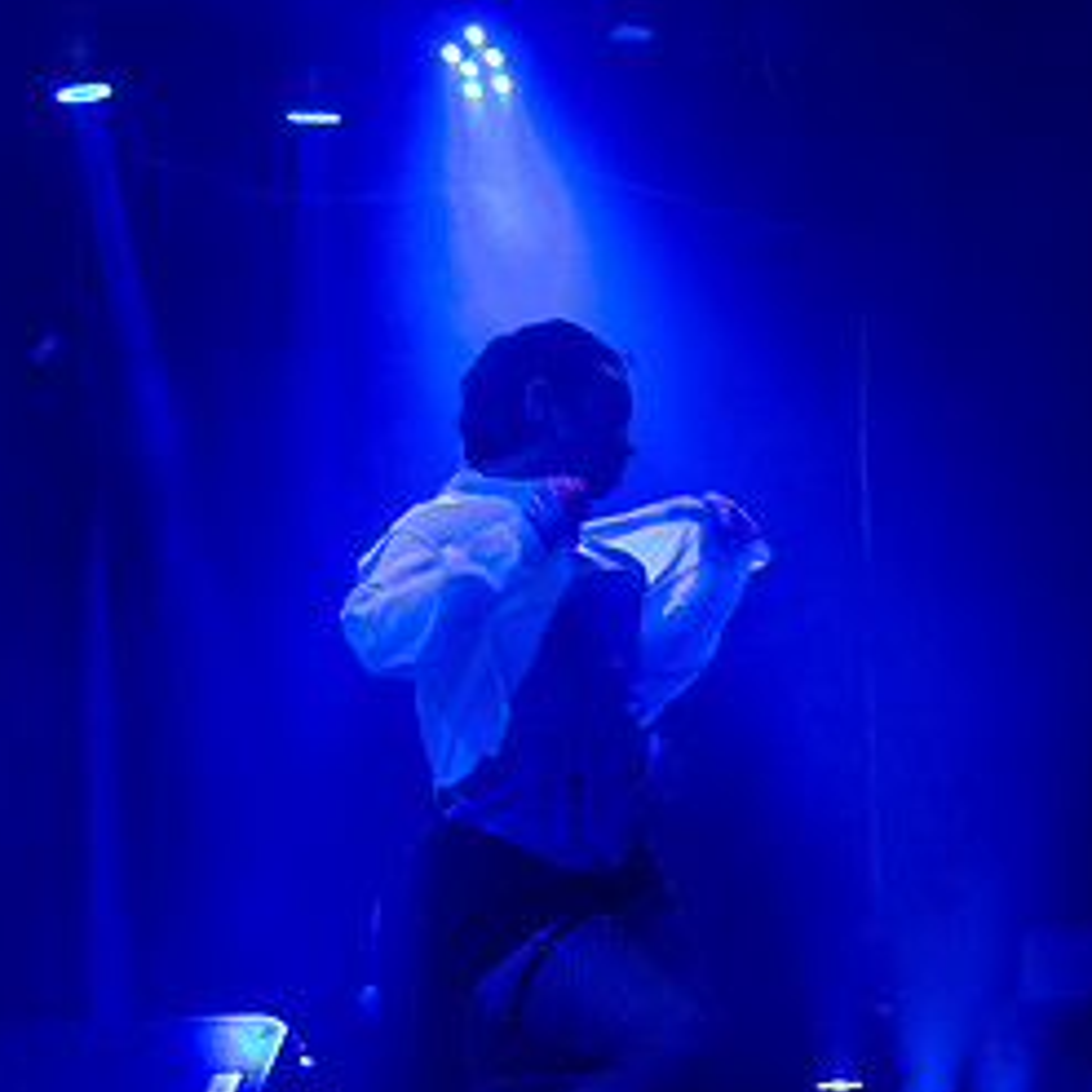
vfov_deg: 15.8
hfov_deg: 15.3
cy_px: 512
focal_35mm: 110
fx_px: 3926
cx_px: 1319
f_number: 4
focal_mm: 44
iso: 3200
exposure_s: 1/125
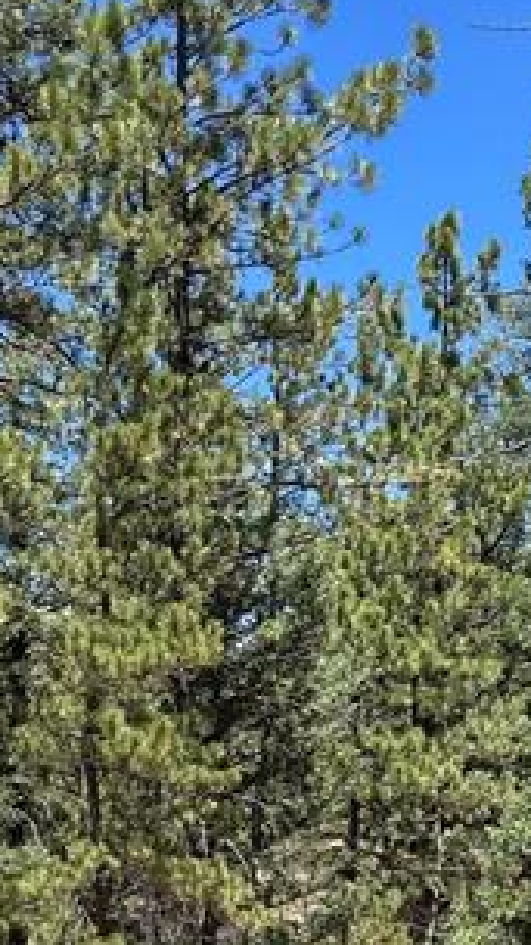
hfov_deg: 18.2
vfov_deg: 28.8
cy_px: 1048
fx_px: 1652
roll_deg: +0.3
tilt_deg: -5.0
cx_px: 222
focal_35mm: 66
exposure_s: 1/3717
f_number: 1.78
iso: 80
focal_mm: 6.86
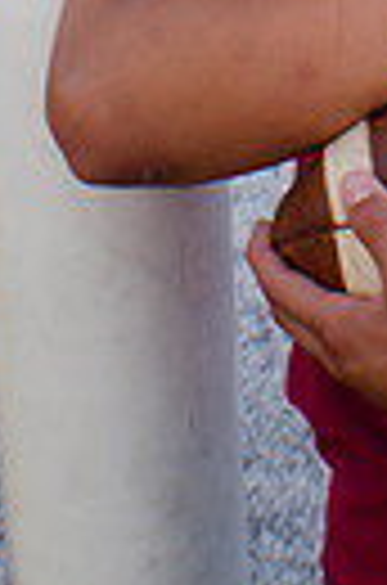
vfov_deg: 10.7
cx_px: 549
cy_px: -396
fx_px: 2950
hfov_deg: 7.4
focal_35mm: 182
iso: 200
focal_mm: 35
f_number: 6.3
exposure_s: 1/160
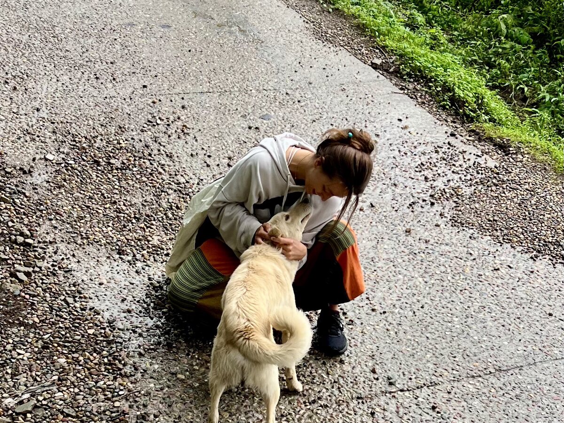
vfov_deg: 53.1
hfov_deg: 67.3
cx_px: 282
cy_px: 212
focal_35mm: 26
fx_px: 424
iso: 50
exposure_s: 1/121
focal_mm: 5.7
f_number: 1.5
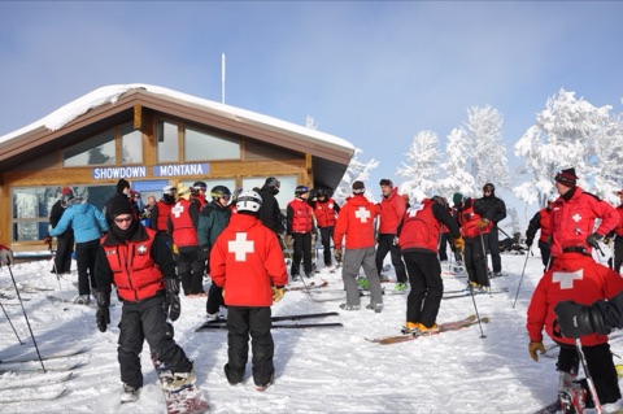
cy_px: 207
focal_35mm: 27
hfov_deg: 67.4
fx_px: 467
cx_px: 312
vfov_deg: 47.8
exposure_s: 1/400
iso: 200
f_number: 10
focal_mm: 18
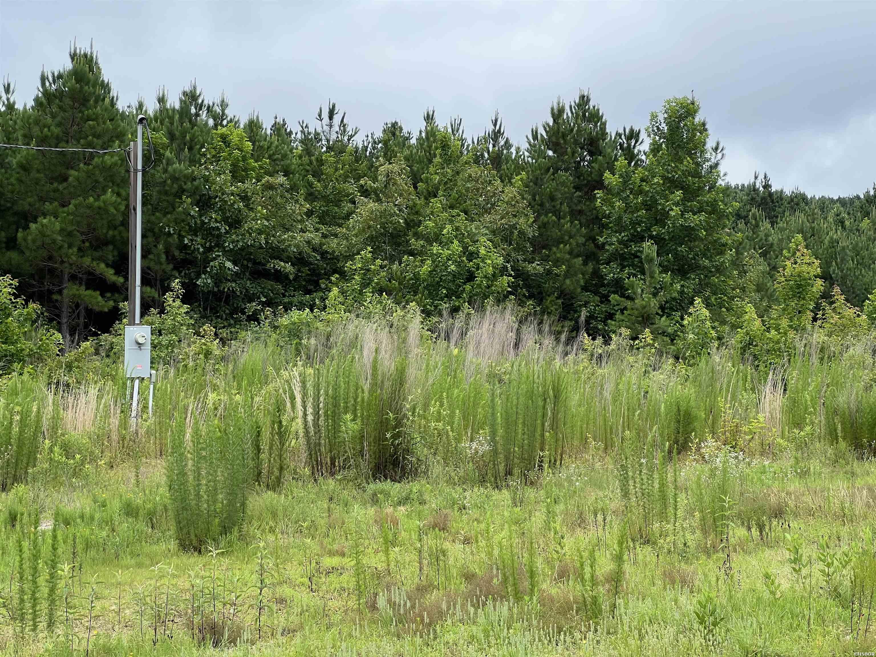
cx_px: 438
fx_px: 1949
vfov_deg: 19.1
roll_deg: -1.7
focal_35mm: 77
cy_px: 328
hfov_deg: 25.3
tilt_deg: +2.0
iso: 32
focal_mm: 9
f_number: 2.8
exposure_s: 1/389
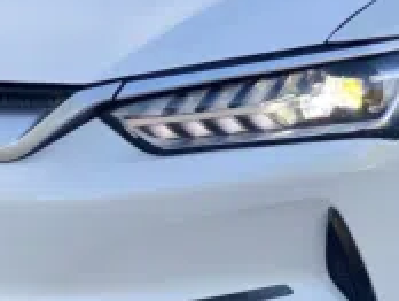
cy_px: 108
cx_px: 220
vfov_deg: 7.8
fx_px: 2205
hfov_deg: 10.3
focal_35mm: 191
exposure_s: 1/190
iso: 20
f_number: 2
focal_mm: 6
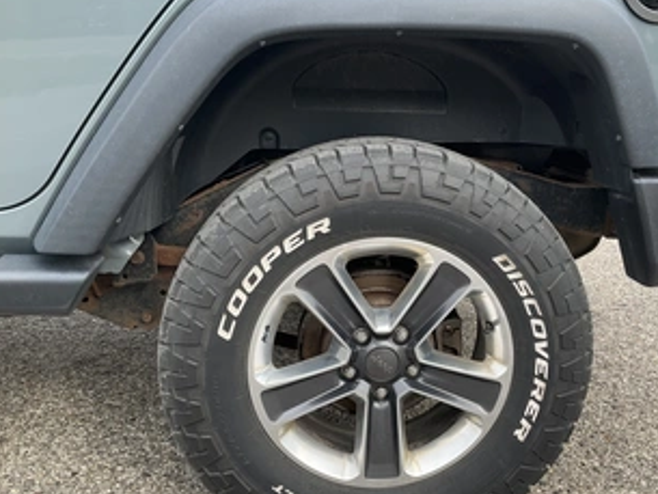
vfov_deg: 37.7
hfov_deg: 48.7
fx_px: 723
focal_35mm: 38
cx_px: 386
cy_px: 274
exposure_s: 1/269
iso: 25
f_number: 1.8
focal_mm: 3
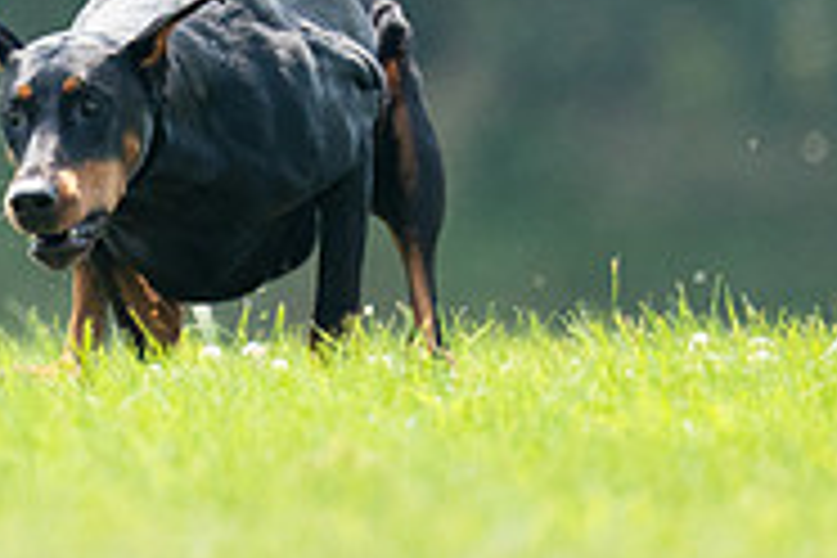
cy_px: -101
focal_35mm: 1868
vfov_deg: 0.7
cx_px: 94
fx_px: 43428
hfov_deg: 1.1
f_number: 6.3
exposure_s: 1/4000
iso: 4000
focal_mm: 600
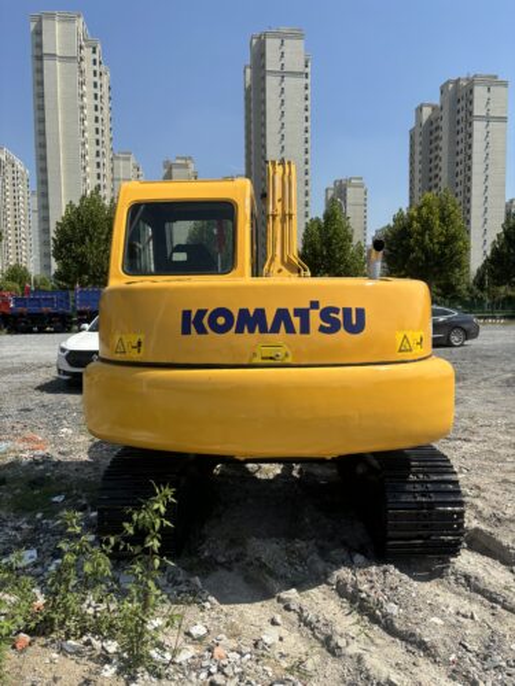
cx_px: 258
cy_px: 343
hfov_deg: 53.1
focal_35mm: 26
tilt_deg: -2.8
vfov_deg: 67.3
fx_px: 516
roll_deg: +0.6
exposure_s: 1/3311
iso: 50
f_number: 1.6
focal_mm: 5.96
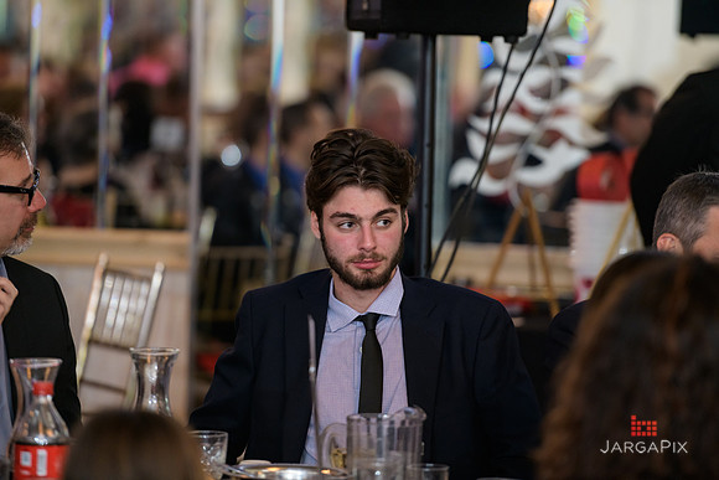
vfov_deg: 6.9
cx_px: 360
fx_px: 3995
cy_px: 240
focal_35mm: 200
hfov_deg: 10.3
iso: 1000
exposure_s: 1/125
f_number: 3.2
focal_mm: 200
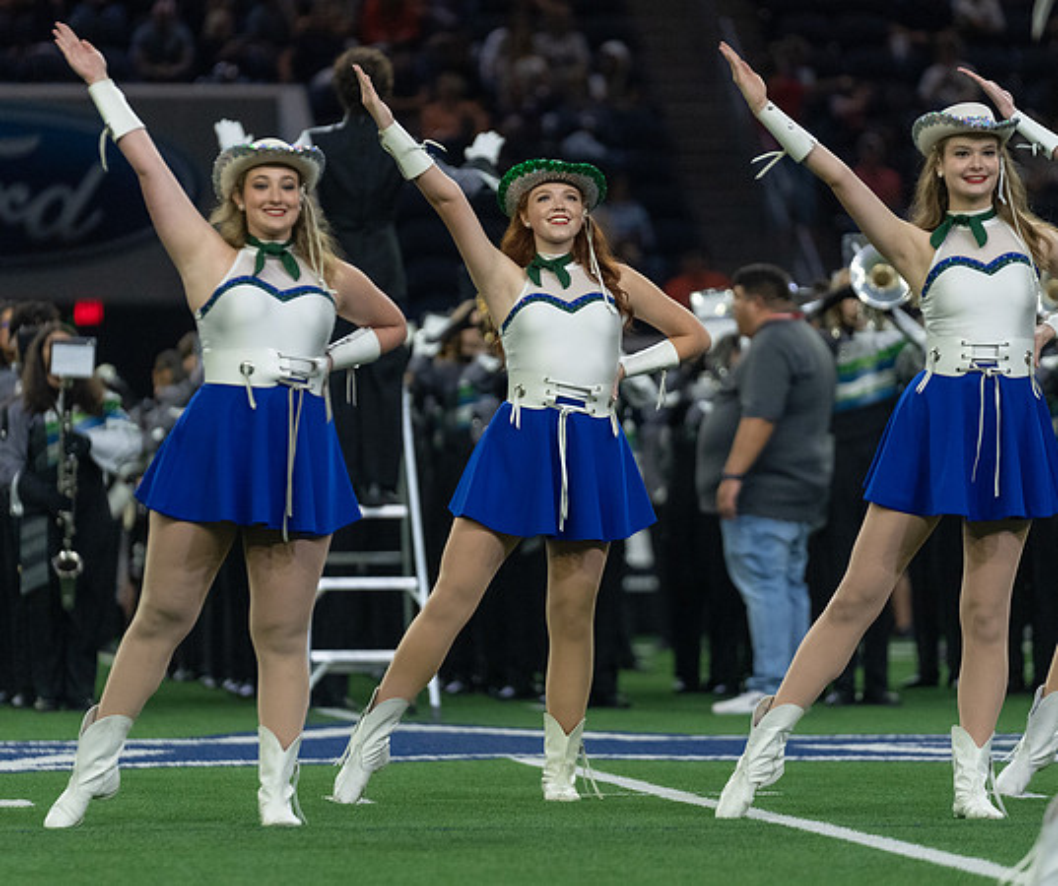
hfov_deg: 6.8
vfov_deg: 5.7
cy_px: 394
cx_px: 540
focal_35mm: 278
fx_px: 8866
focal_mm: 200
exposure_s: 1/1000
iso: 3200
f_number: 2.8
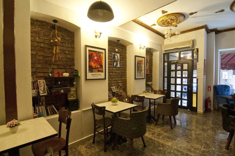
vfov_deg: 71.9
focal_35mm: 16
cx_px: 118
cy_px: 78
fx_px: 108
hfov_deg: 95.1
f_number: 4.5
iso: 800
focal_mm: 11
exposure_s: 1/20
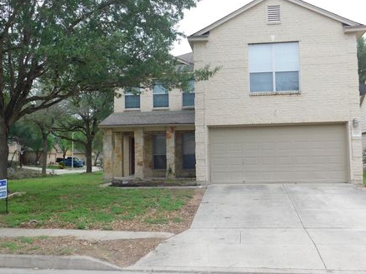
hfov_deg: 45.8
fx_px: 433
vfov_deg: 35.1
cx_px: 170
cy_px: 125
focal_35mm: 41
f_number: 3.5
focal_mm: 6.3
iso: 125
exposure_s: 1/640
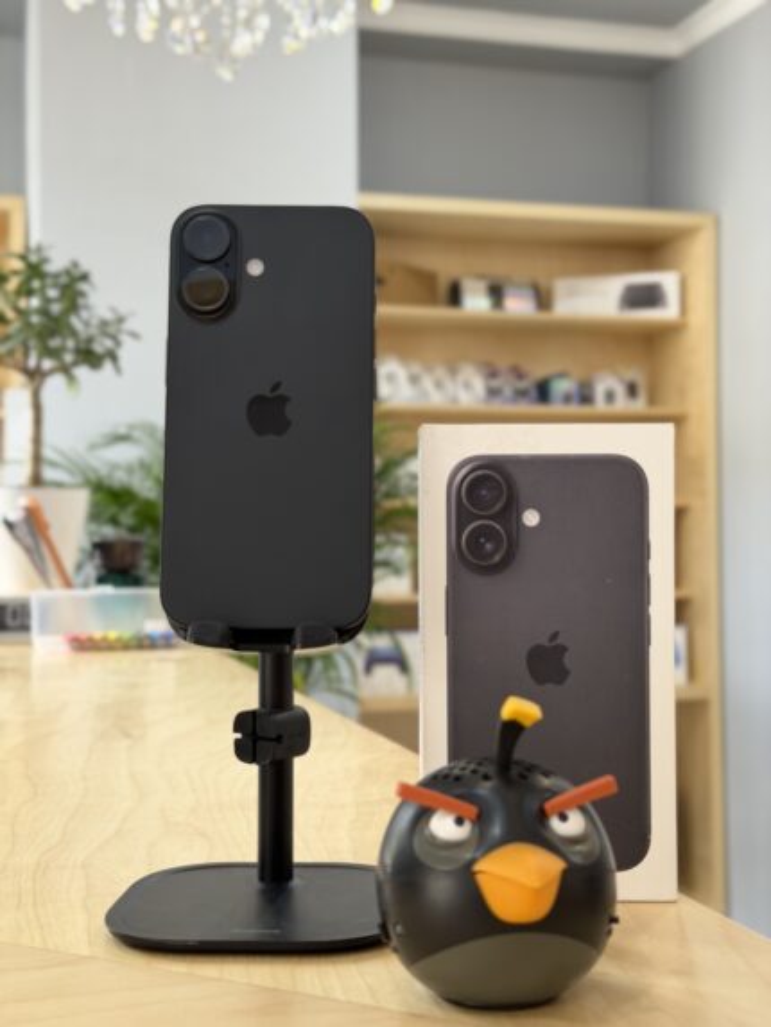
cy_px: 514
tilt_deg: +0.5
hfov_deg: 30.3
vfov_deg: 39.6
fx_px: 1425
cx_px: 386
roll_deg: +0.2
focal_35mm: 48
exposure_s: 1/73
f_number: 1.78
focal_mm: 6.76
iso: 100
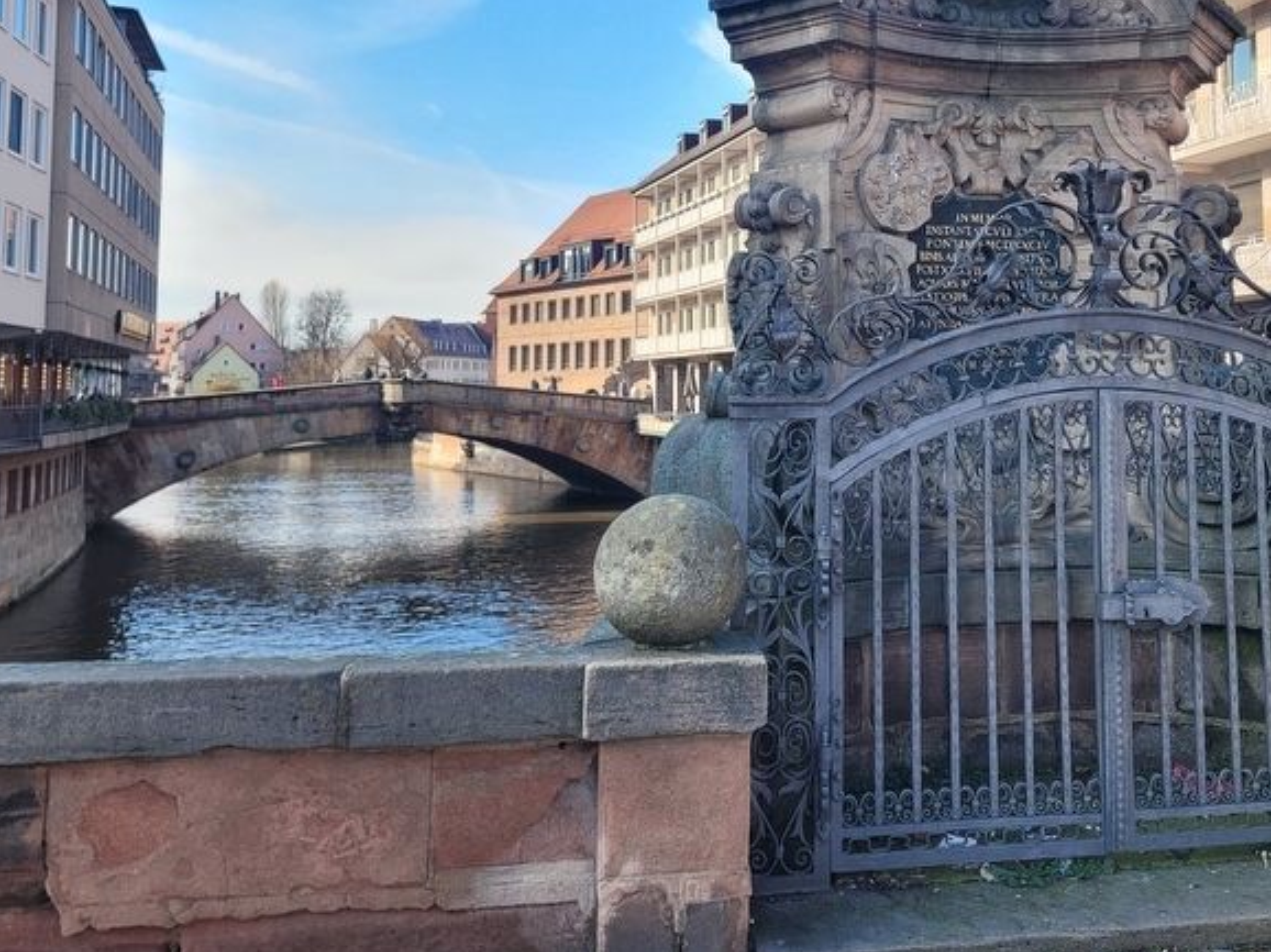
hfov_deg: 50.7
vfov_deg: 39.1
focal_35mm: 36
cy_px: 303
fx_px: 1321
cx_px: 820
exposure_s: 1/626
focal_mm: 5.4
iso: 40
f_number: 1.8
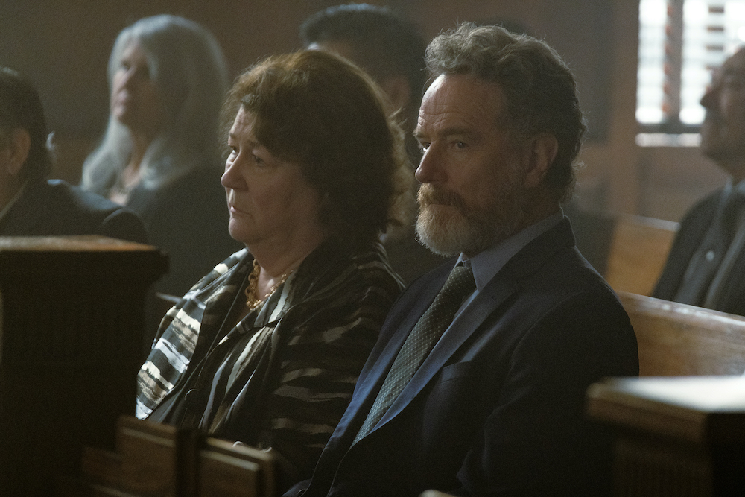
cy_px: 248
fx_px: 6085
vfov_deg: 4.7
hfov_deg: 7.0
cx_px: 372
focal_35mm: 294
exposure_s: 1/100
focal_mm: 196
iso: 4000
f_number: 4
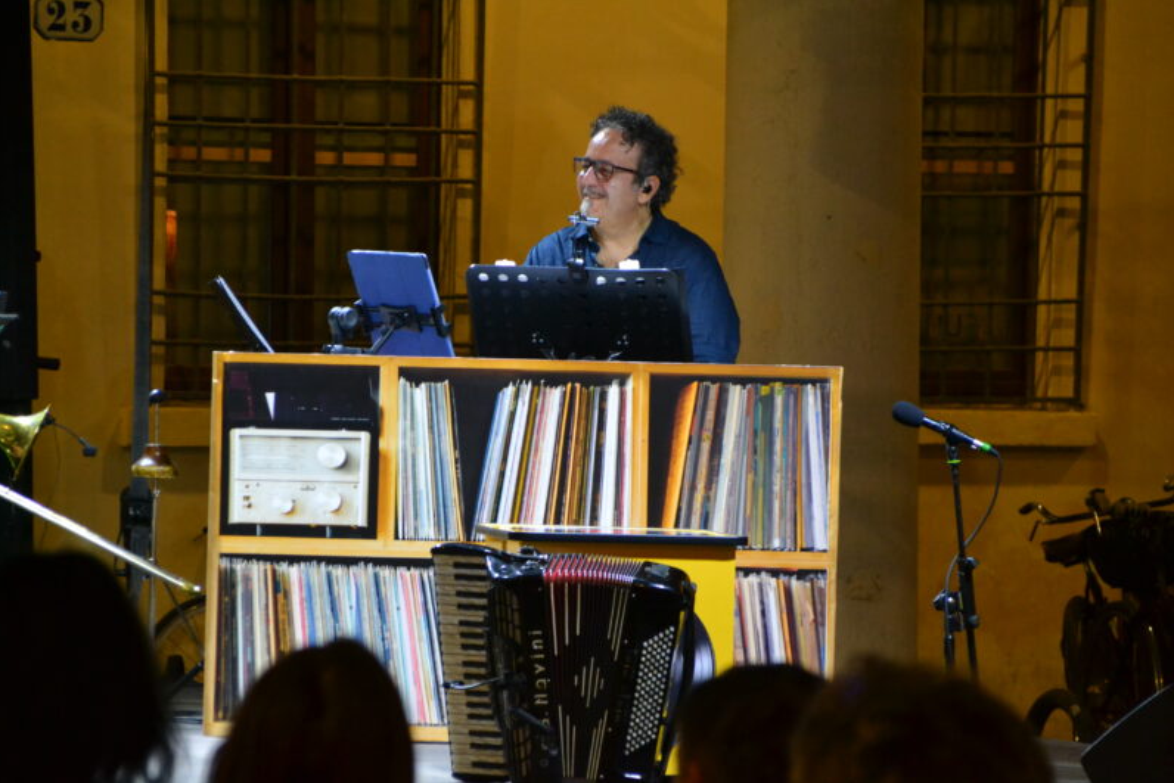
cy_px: 392
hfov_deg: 10.5
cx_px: 586
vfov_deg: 7.0
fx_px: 6393
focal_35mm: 196
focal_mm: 130
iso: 2200
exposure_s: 1/60
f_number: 5.6
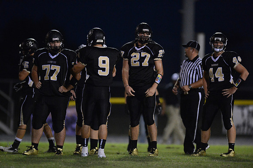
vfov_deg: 3.4
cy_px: 84
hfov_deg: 5.2
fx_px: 2809
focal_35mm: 400
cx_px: 126
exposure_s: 1/800
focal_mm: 400
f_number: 2.8
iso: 12800
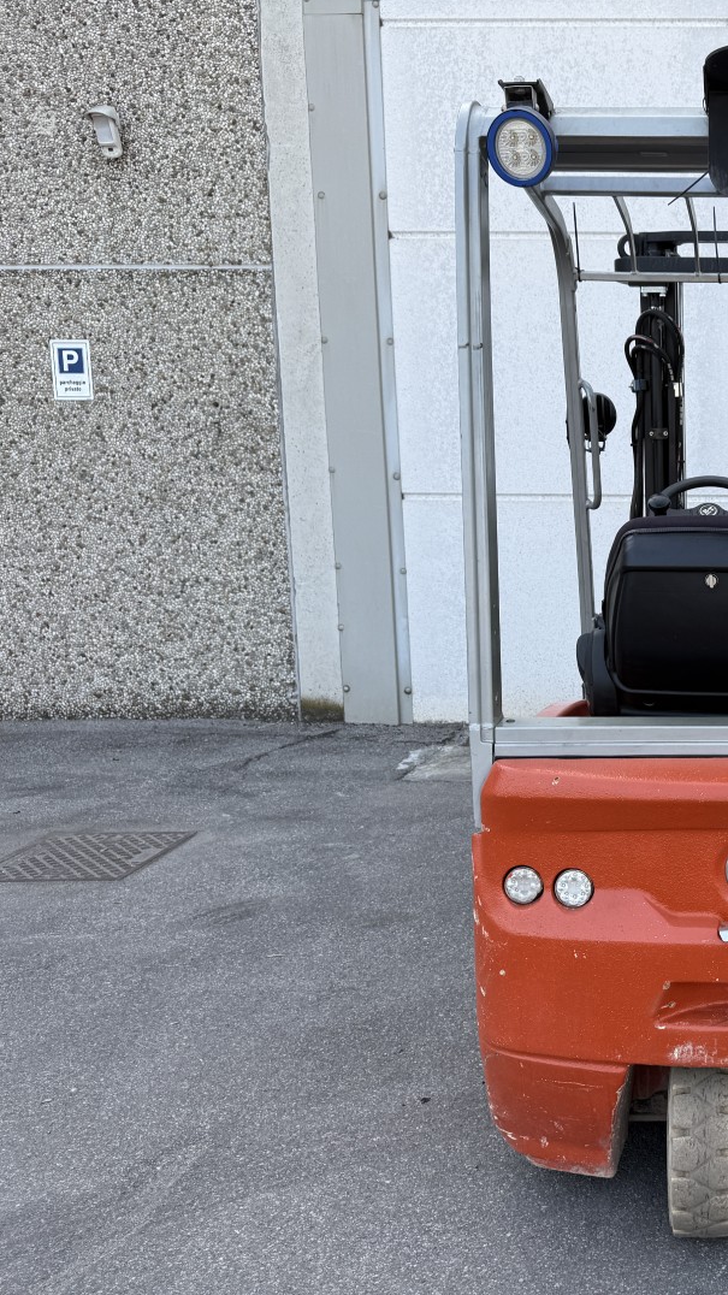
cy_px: 646
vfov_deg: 56.6
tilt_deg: -8.7
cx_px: 768
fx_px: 1201
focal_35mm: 35
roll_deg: +0.1
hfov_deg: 30.7
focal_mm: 6.76
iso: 80
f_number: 1.78
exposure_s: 1/1046
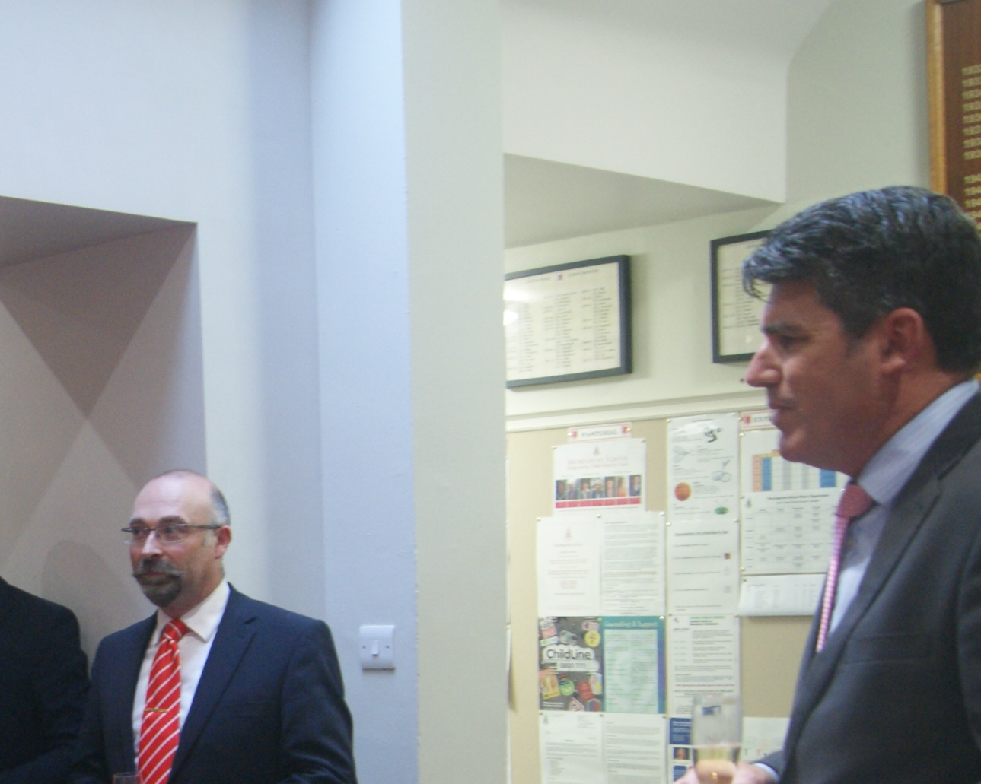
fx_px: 1945
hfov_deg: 26.2
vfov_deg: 22.3
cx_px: -87
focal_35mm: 67
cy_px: 695
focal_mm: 18
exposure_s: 1/10
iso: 400
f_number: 3.5
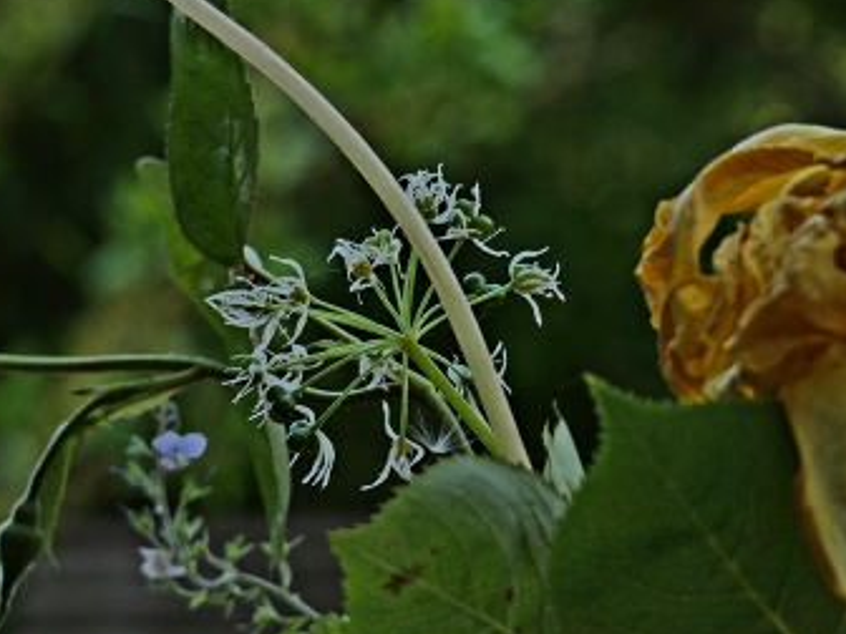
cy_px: 313
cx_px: 408
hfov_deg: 6.7
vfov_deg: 5.1
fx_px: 7185
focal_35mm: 294
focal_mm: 50.6
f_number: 5.5
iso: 100
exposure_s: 1/80
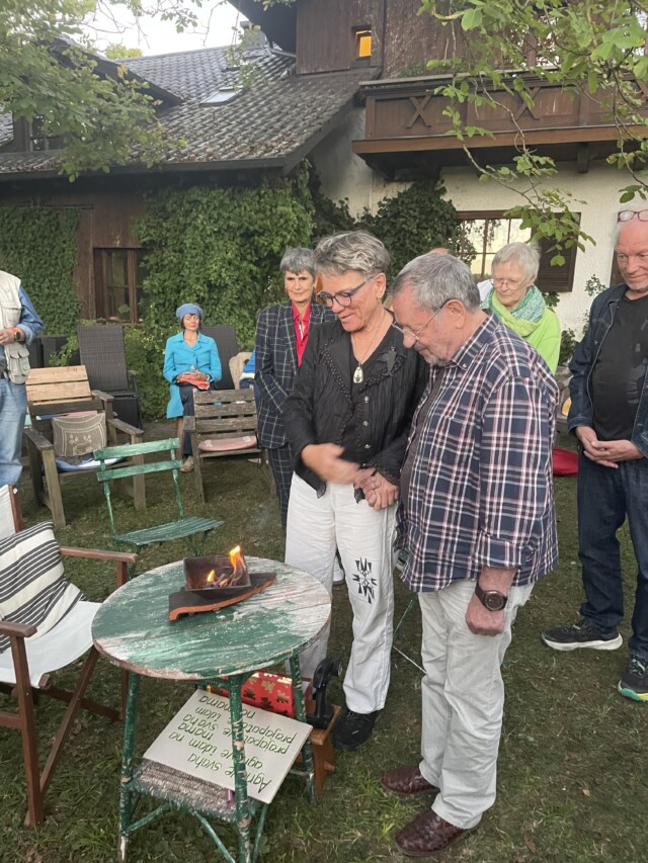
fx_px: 649
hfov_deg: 53.1
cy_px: 432
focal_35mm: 26
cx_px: 324
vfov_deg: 67.3
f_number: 1.6
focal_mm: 4.2
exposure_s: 1/57
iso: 500
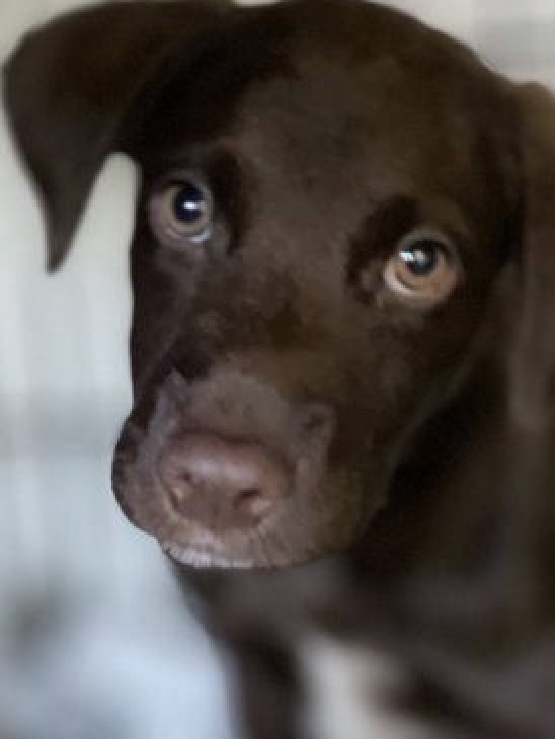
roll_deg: +2.0
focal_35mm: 117
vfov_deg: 16.7
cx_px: 296
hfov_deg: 12.7
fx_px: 2500
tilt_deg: -22.3
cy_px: 602
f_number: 2.2
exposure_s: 1/15
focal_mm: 7.5
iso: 500
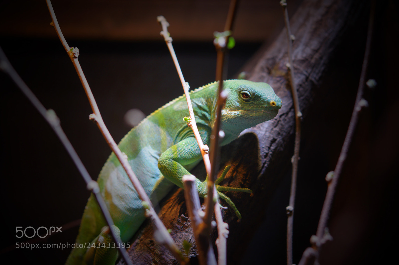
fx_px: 830
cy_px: 132
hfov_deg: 27.0
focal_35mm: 75
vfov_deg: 18.1
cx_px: 200
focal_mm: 50
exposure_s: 1/60
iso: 100
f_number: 2.5
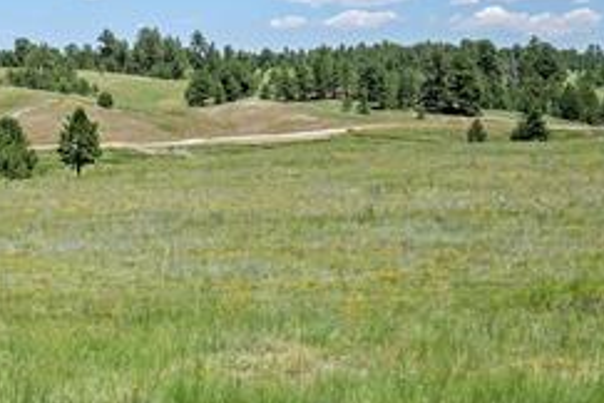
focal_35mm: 92
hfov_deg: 21.4
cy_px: 142
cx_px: 12
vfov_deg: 14.8
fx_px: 1543
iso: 100
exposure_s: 1/200
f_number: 7.1
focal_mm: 35
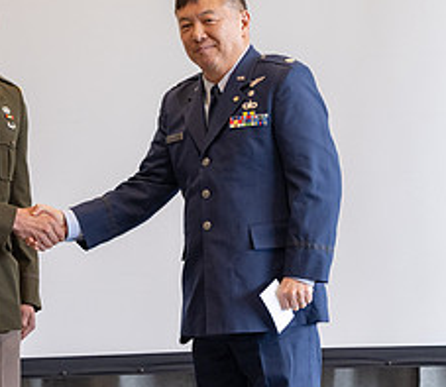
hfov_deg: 9.9
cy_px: 94
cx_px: 298
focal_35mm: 189
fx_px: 2579
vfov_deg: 8.6
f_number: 2.8
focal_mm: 70
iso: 500
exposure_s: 1/200
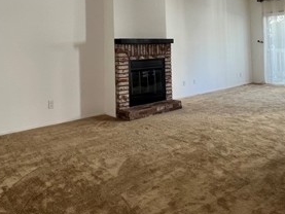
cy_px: 36
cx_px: 136
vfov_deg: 44.1
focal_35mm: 30
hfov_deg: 59.9
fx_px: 247
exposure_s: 1/60
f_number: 1.8
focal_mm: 1.57
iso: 160
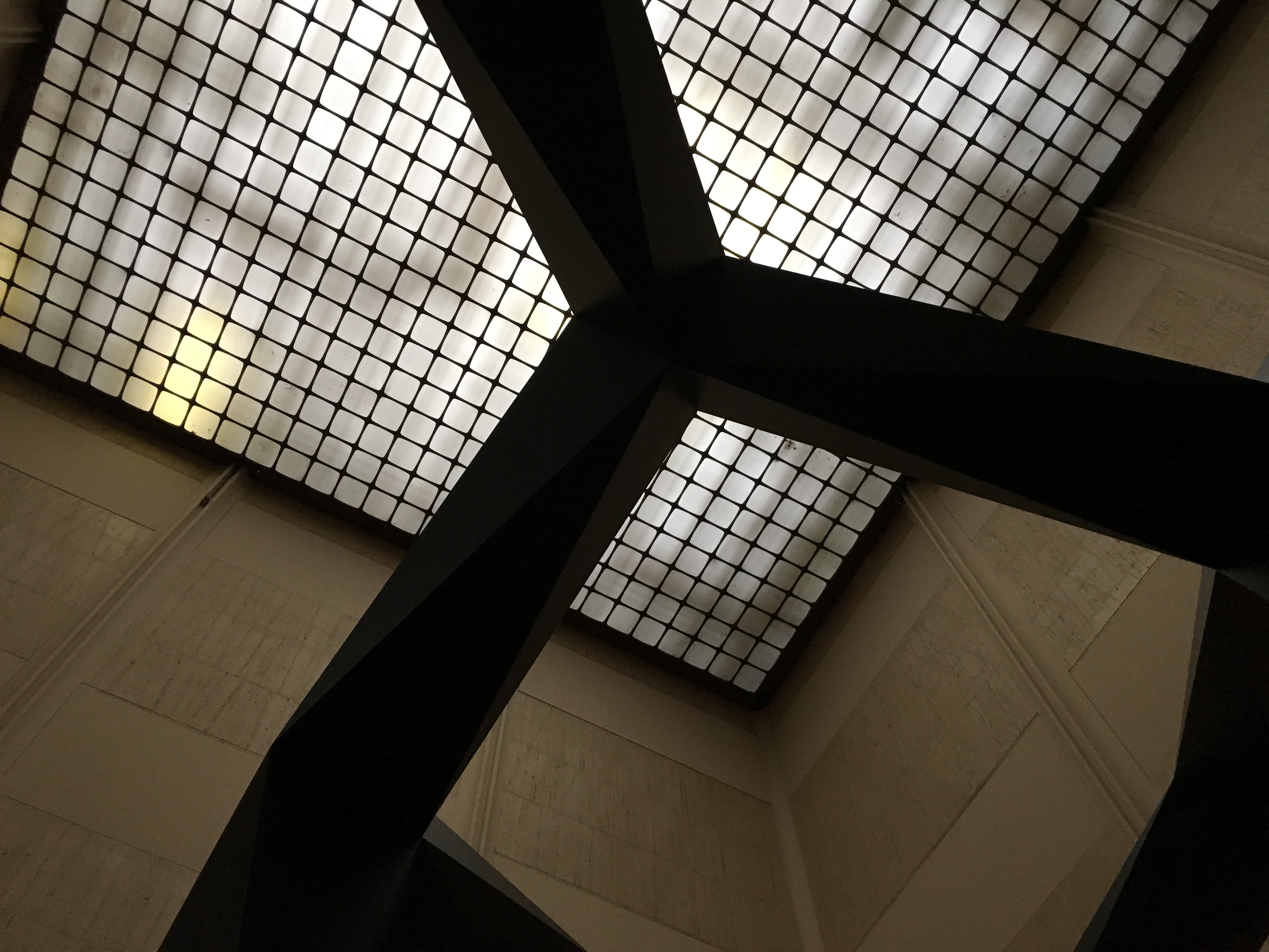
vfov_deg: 48.2
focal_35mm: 29
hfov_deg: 61.7
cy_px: 476
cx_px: 634
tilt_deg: +71.8
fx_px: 1063
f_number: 2.2
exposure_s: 1/30
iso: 200
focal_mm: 4.15
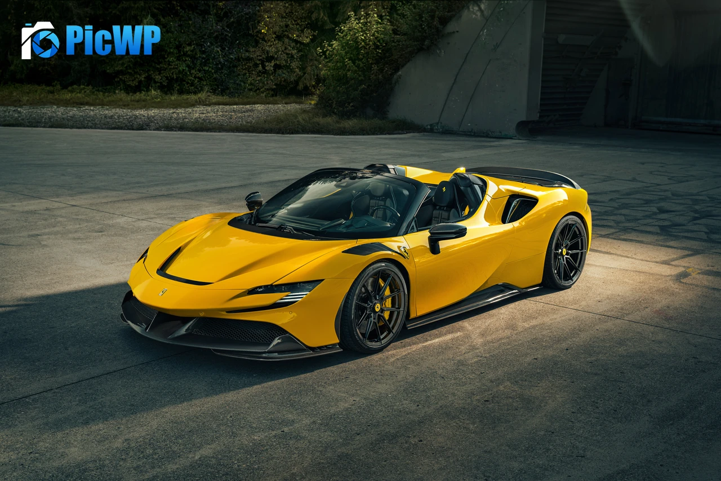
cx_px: 360
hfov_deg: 41.4
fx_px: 953
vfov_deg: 28.3
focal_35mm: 48
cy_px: 240
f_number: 7.1
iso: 100
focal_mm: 47.6
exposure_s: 1/200
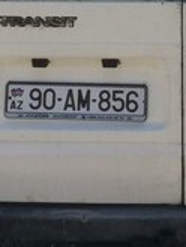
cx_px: 180
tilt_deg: -5.5
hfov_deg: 16.7
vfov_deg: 20.8
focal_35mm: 87
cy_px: -61
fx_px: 622
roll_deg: -1.0
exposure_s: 1/2053
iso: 32
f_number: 2.2
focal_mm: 4.15
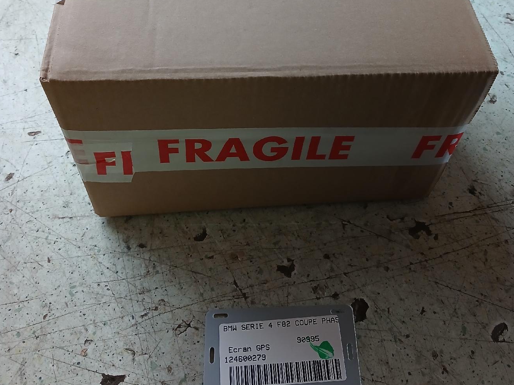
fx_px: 549
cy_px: 91
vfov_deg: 37.6
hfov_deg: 50.1
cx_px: 261
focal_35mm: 37
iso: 200
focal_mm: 3.98
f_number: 1.8
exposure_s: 1/33.3
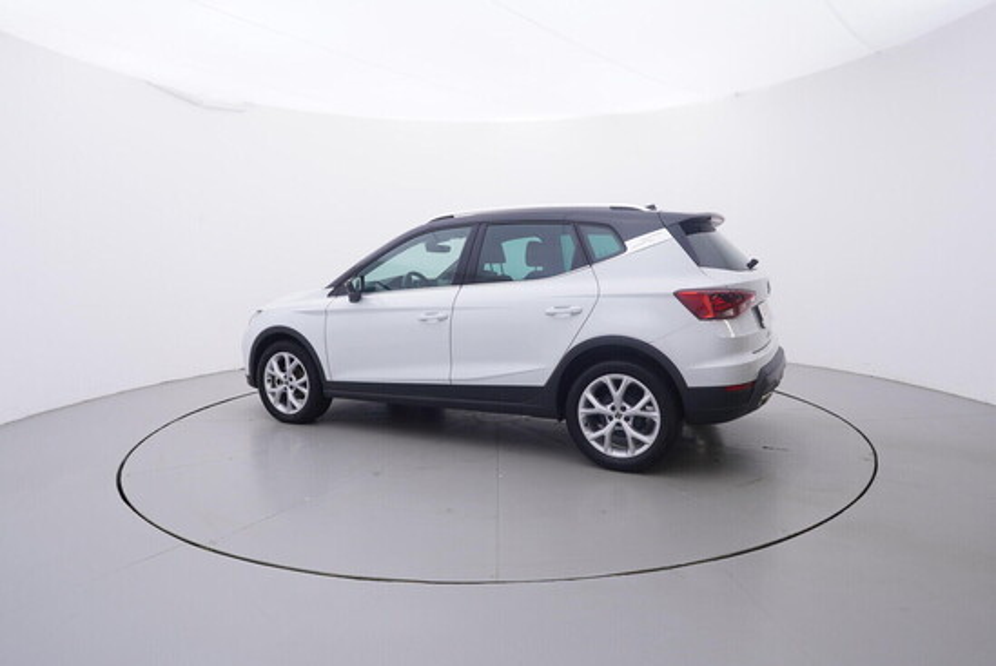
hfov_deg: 77.3
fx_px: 623
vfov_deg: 56.2
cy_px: 333
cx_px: 498
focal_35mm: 22
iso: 200
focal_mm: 15
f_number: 5
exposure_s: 1/80
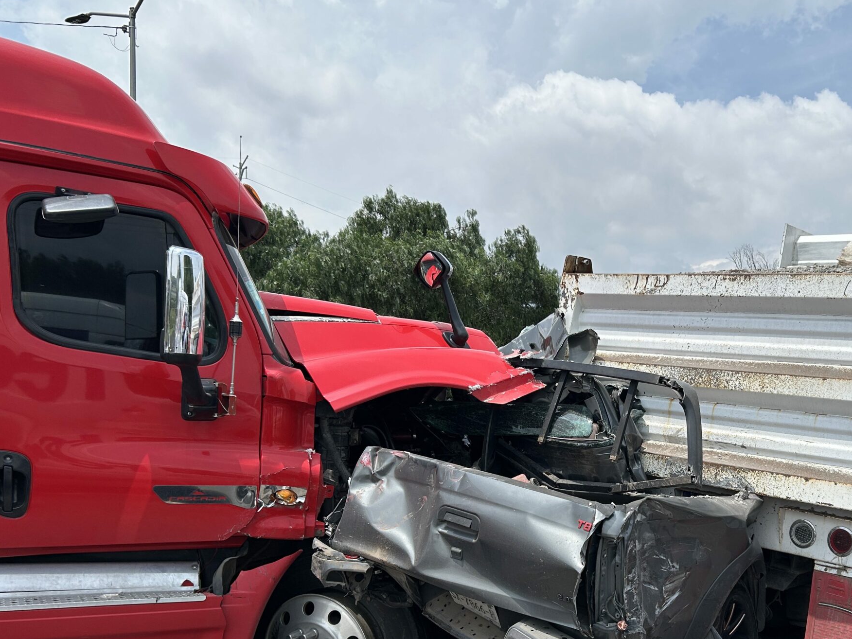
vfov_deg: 37.3
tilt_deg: +3.5
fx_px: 935
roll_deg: +2.3
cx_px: 567
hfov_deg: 48.2
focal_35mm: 38
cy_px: 426
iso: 50
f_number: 1.5
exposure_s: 1/5882
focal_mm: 5.7
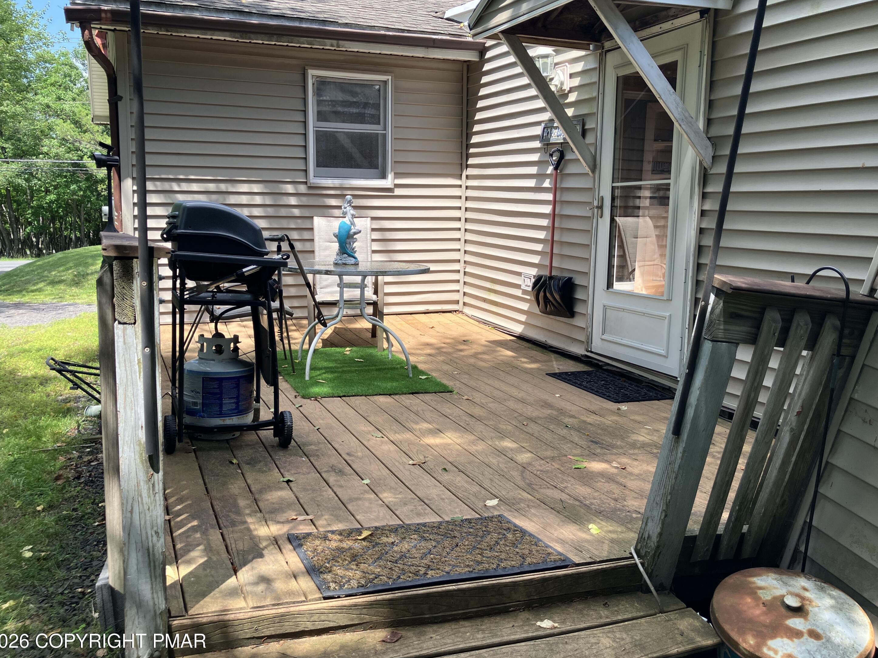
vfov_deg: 48.2
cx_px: 426
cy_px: 331
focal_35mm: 29
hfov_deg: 61.7
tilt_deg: -9.1
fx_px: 735
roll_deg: +0.1
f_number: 1.8
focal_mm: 3.99
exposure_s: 1/433
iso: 32
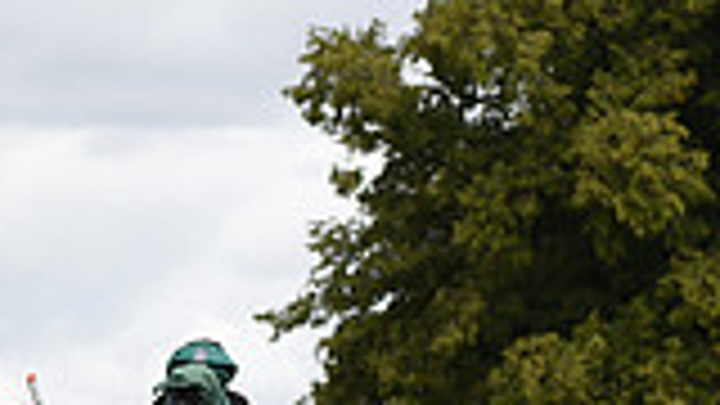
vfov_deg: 4.6
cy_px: 414
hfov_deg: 7.9
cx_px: -562
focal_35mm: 266
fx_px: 5078
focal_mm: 70
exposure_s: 1/1250
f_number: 3.5
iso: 180
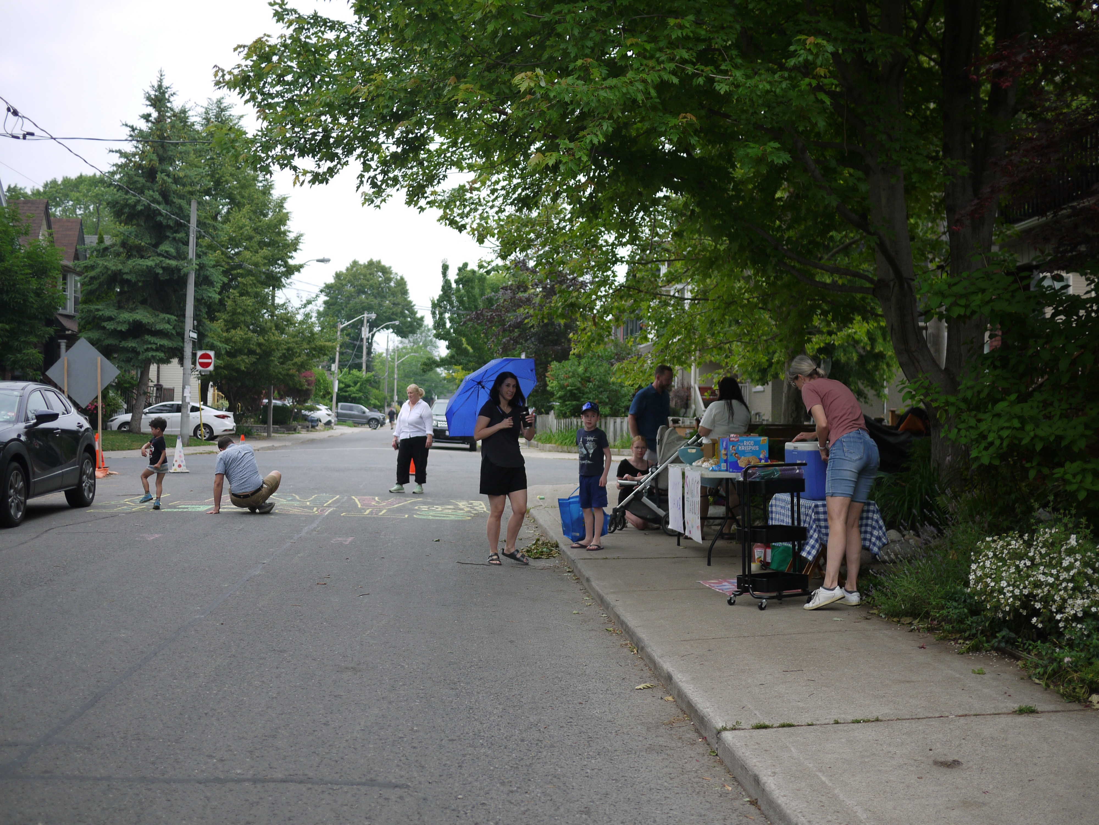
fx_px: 1270
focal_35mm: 40
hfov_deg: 46.8
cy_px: 412
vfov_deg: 36.0
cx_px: 550
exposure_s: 1/800
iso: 125
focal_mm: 20
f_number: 1.8
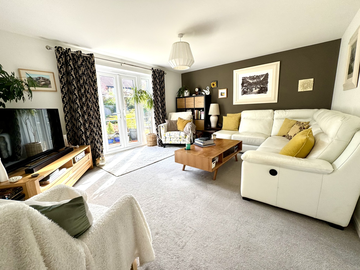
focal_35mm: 14
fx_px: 146
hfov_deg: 102.1
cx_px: 180
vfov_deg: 85.7
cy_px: 135
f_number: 2.2
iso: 40
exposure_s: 1/99
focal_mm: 2.22
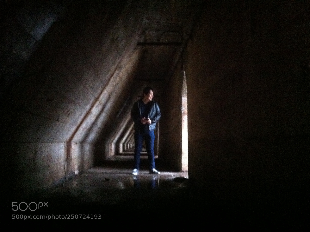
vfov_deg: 40.6
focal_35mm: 35
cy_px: 116
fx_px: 313
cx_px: 155
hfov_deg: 52.7
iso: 1000
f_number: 2.8
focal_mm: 3.85
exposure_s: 1/15
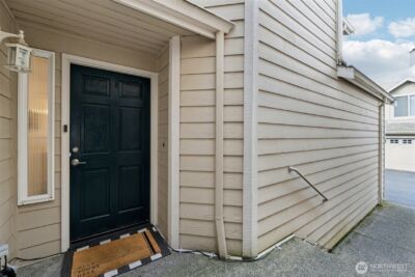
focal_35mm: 15
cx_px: 208
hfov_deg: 100.4
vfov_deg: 77.4
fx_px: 173
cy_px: 138
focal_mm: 10
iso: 250
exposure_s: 1/8
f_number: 9
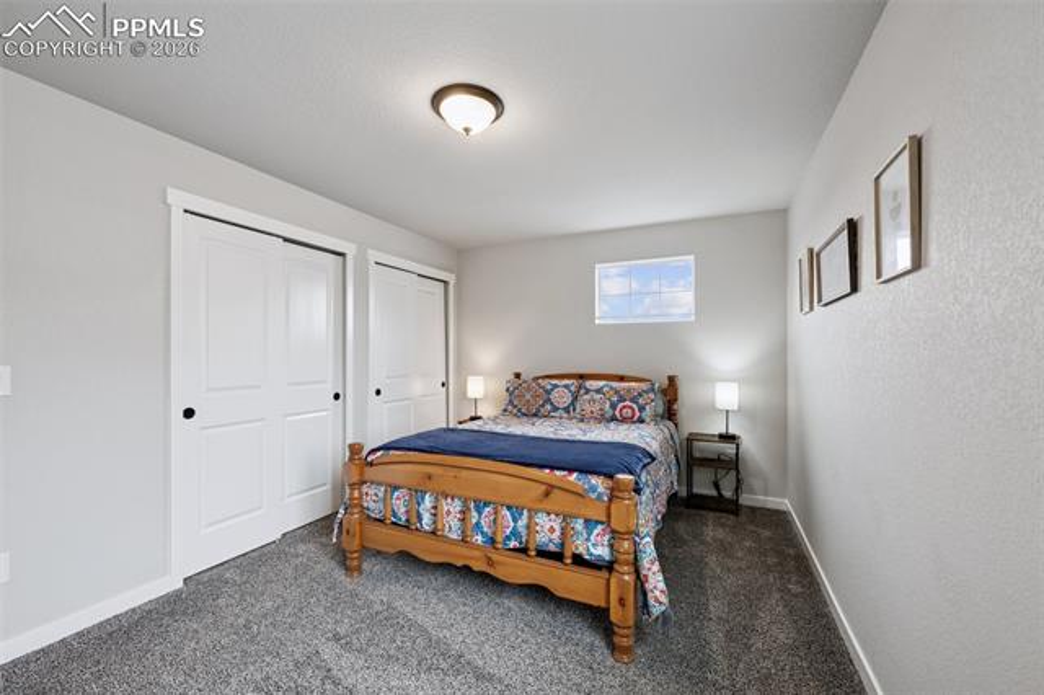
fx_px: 406
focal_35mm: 14
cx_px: 522
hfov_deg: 104.3
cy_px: 348
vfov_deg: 81.1
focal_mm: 14
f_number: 11
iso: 800
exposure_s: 1/8
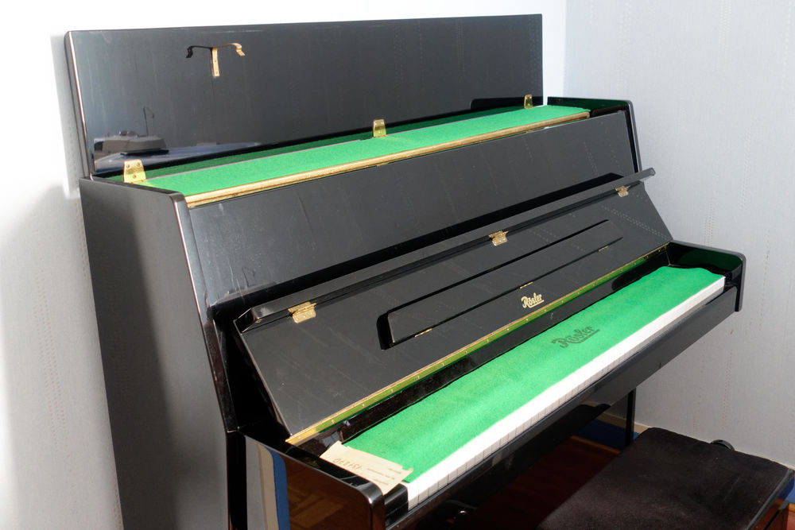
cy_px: 265
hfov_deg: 49.5
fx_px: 861
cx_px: 398
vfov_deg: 34.2
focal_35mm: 39
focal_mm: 14.3
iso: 800
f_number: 2.8
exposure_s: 1/30
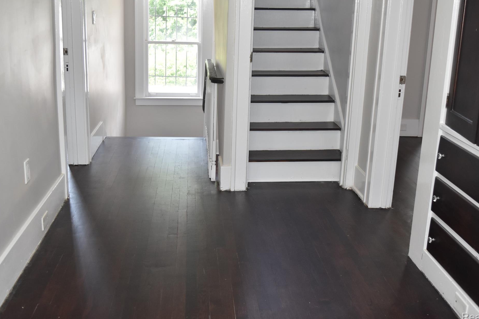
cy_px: 149
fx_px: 572
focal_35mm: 43
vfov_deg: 31.2
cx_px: 249
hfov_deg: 45.4
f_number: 5
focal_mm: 26
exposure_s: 1/200
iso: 800
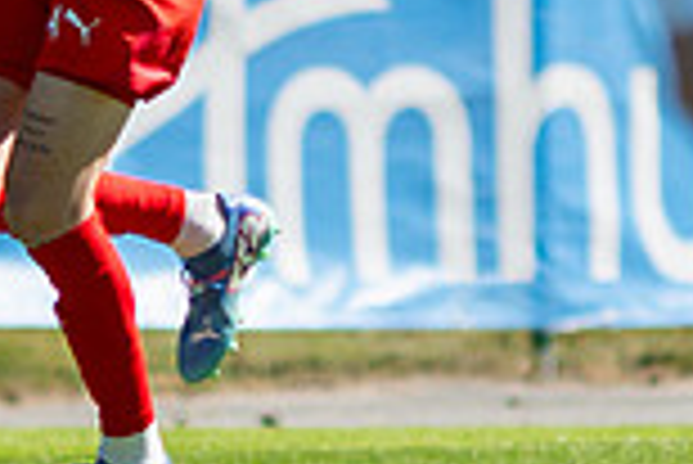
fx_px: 46339
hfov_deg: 0.9
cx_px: 352
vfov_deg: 0.6
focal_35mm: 2405
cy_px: -55
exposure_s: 1/3200
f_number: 3.2
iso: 140
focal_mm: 300
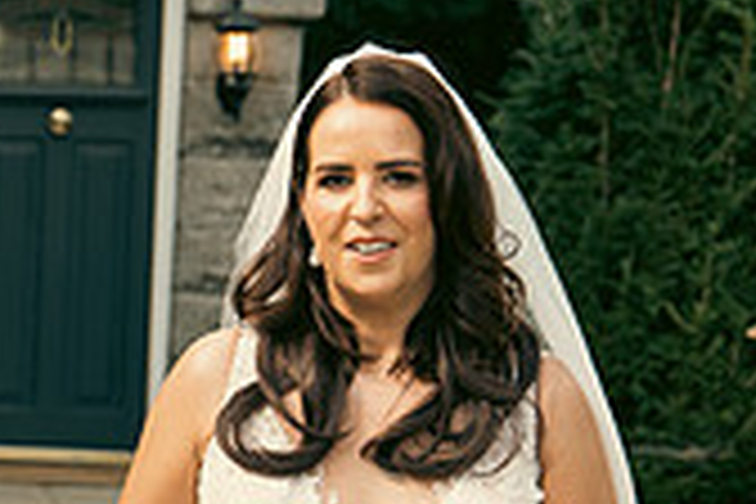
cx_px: -171
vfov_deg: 9.4
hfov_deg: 13.7
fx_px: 3045
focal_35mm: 145
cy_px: 475
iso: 250
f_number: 3.5
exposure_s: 1/500
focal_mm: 42
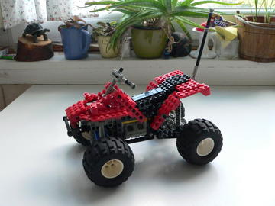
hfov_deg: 51.4
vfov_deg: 39.7
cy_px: 103
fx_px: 286
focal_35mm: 36
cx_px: 138
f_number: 4
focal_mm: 6
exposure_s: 1/100
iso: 400
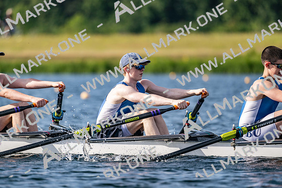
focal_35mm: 400
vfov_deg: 3.4
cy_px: 94
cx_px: 141
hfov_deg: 5.2
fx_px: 3134
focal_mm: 400
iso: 360
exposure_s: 1/2500
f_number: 4.5
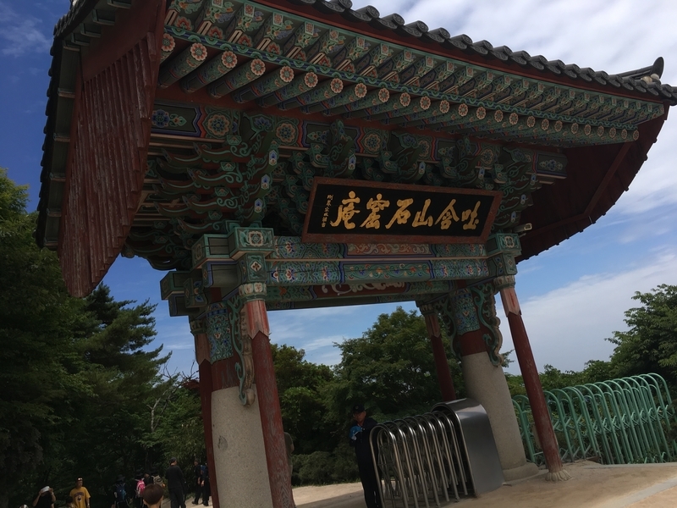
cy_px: 254
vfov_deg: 48.2
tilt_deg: +16.2
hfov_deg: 61.7
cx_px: 338
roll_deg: +10.5
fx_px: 567
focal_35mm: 29
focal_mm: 4.15
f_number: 2.2
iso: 25
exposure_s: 1/1241
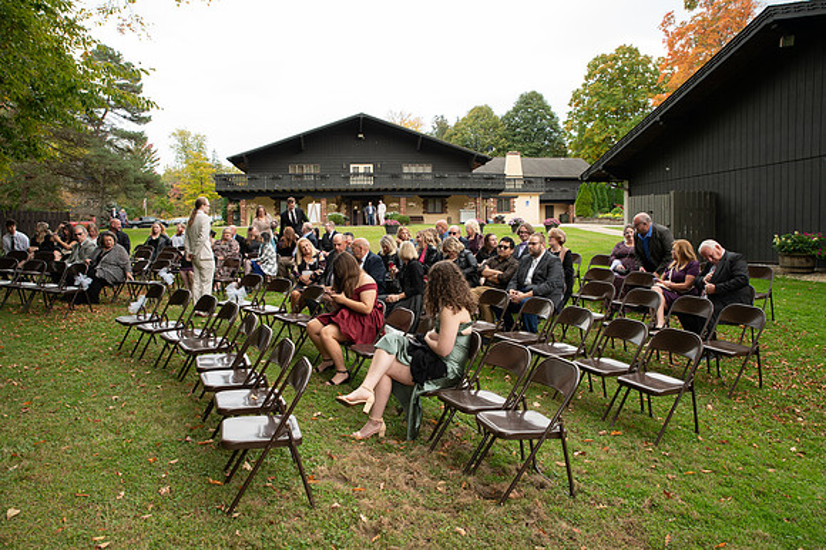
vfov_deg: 49.5
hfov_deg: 69.4
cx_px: 413
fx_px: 596
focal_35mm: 26
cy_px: 275
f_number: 4.5
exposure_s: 1/200
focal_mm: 26
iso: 640
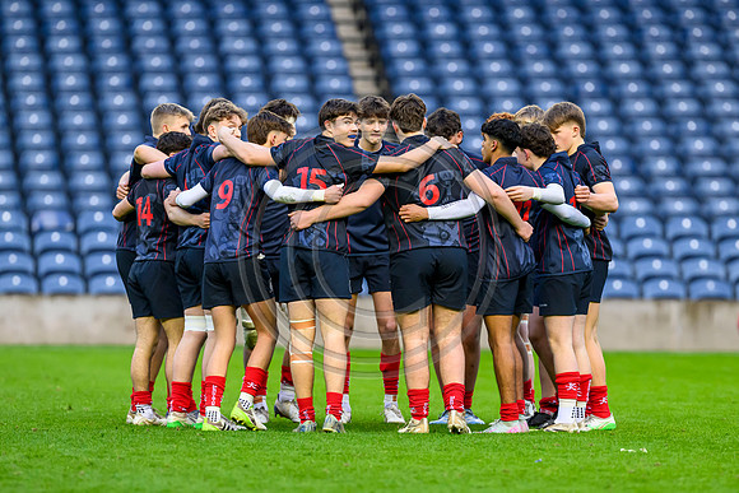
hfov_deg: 4.4
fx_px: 9534
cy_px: 282
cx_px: 373
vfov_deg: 3.0
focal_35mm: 464
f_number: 4
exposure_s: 1/1250
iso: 4000
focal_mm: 400
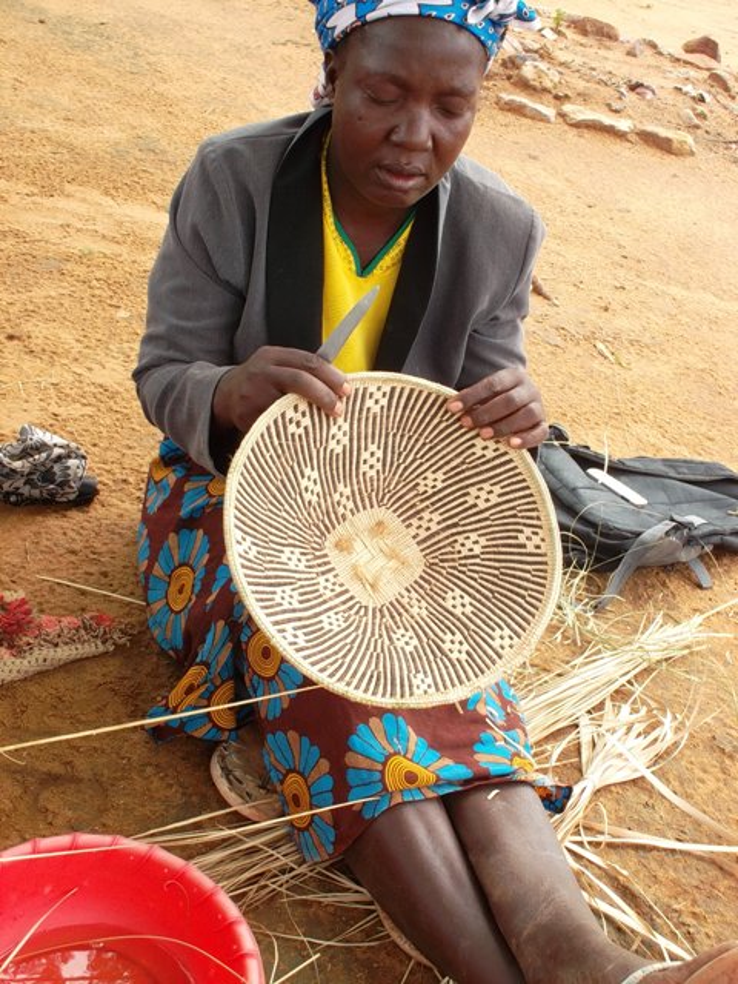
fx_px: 1279
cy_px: 492
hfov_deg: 32.2
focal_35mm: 45
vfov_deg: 42.1
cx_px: 369
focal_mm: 6.4
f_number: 4.2
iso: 80
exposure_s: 1/125
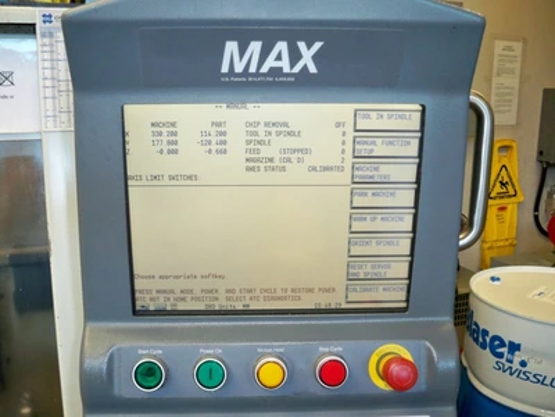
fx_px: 561
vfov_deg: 40.7
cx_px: 278
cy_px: 208
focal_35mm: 35
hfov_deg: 52.6
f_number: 3.1
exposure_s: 1/40
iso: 250
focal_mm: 6.3
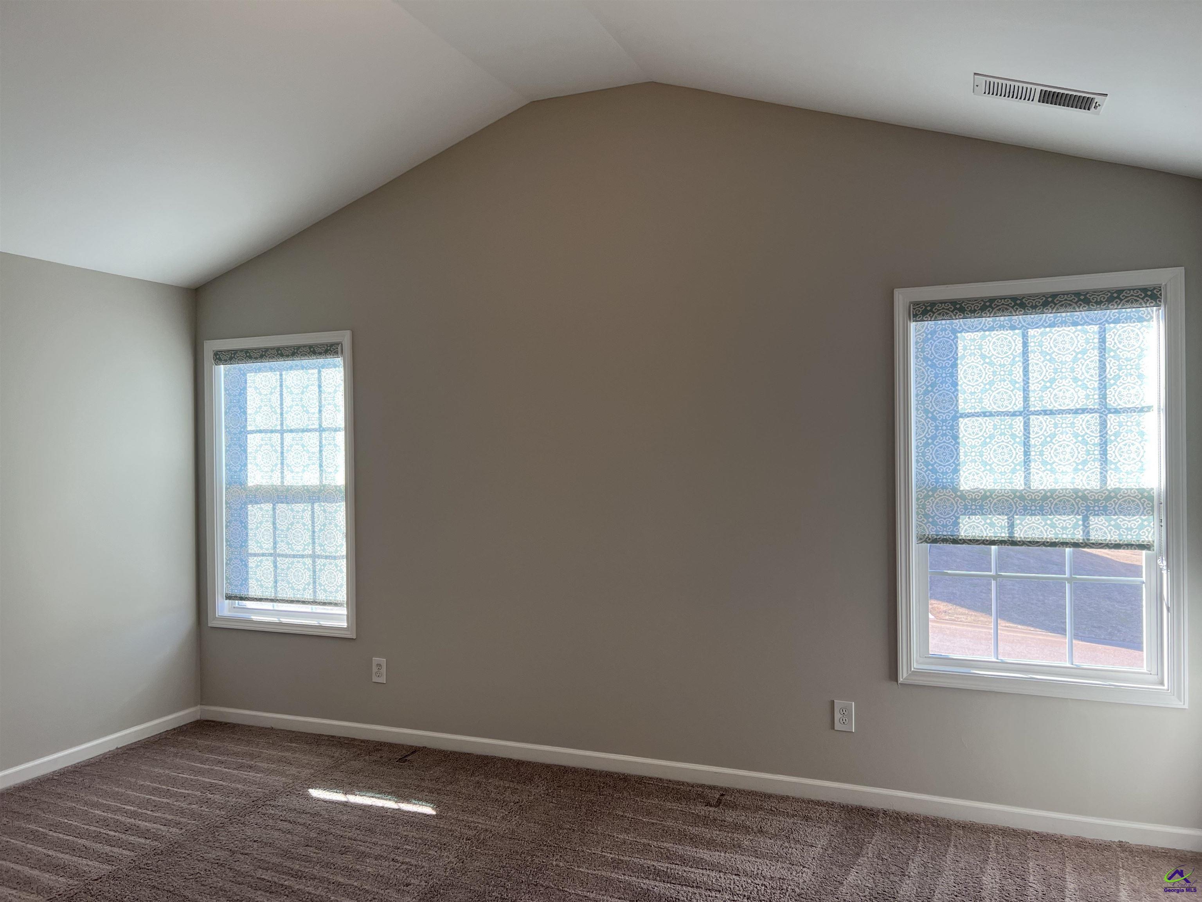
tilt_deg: -0.7
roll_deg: +0.4
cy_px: 451
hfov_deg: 67.3
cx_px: 601
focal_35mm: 26
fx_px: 903
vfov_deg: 53.1
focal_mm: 5.7
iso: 64
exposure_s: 1/127
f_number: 1.5
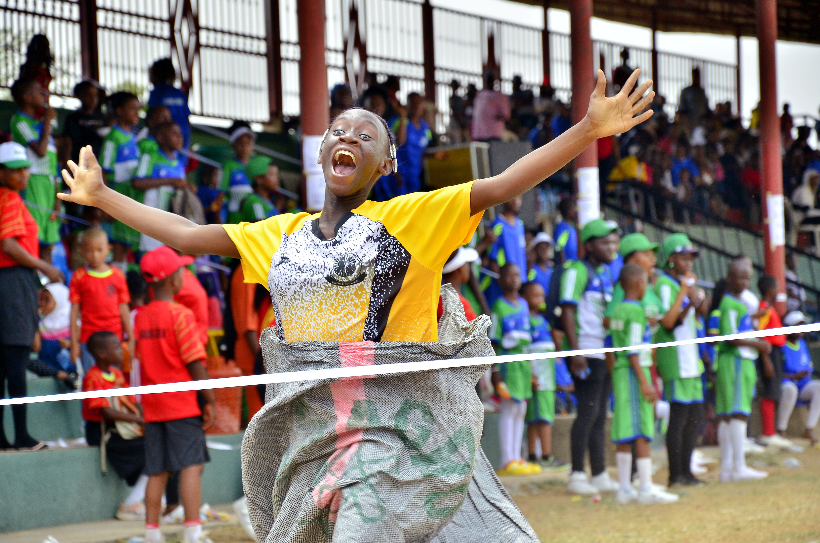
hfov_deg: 13.1
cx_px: 410
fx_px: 3580
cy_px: 272
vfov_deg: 8.7
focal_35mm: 158
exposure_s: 1/500
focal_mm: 105
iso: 280
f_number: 5.6
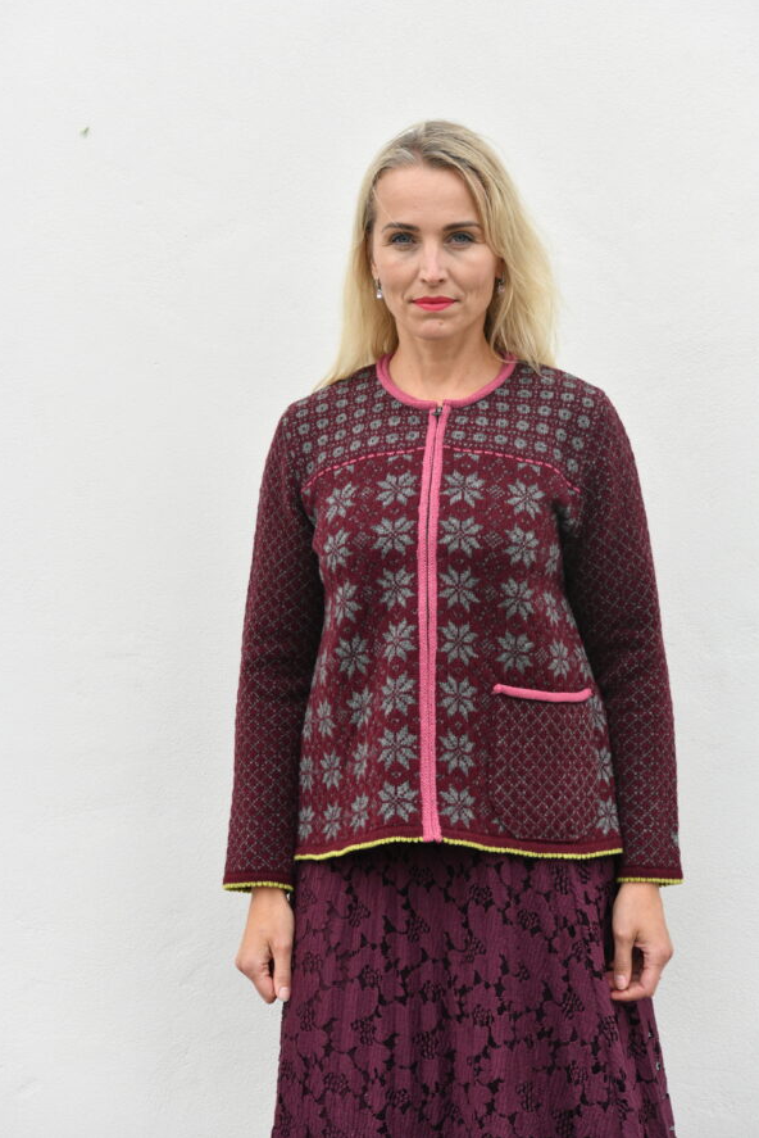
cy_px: 562
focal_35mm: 71
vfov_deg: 28.4
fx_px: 2243
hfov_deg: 19.2
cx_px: 377
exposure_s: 1/350
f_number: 9.5
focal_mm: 70
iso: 1600
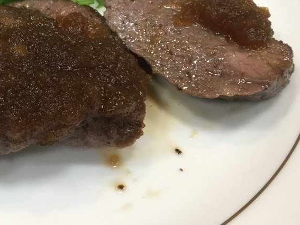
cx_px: 37
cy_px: 70
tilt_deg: -49.6
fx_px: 485
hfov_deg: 32.8
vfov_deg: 25.9
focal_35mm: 56
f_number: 2.4
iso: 80
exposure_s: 1/30
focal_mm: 3.3
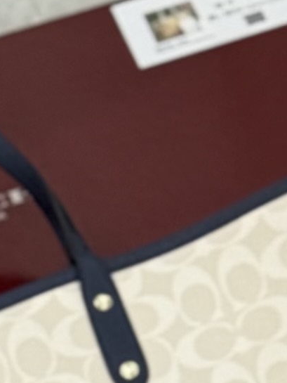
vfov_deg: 5.3
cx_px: 1
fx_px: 3923
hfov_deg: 4.2
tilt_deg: -49.0
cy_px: 1173
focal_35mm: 355
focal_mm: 6.76
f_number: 1.78
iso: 64
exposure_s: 1/460
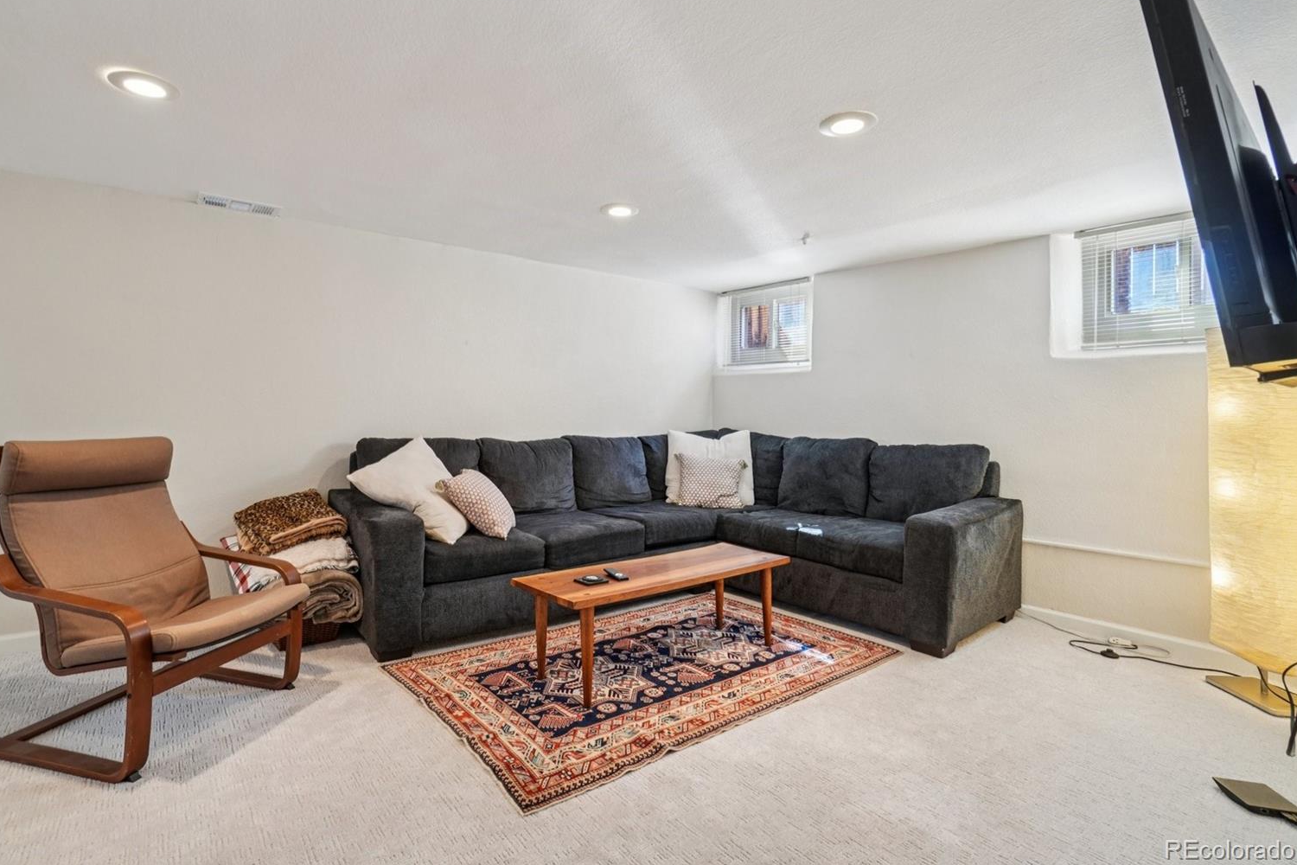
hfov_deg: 96.6
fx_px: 576
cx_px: 613
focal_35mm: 16
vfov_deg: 73.7
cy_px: 407
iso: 400
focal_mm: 10
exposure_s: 1/10
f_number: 8
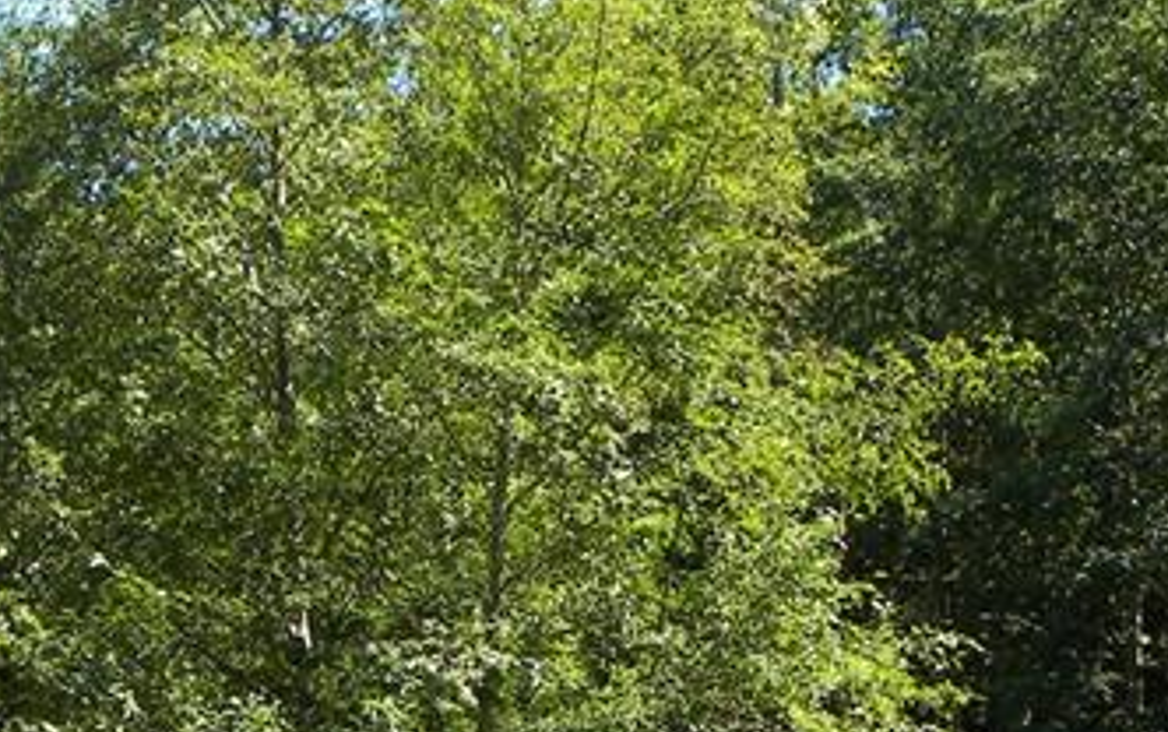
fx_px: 2708
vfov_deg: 15.2
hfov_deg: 23.8
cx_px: 176
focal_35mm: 85
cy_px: 669
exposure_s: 1/134
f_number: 4.5
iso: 64
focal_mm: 4.6
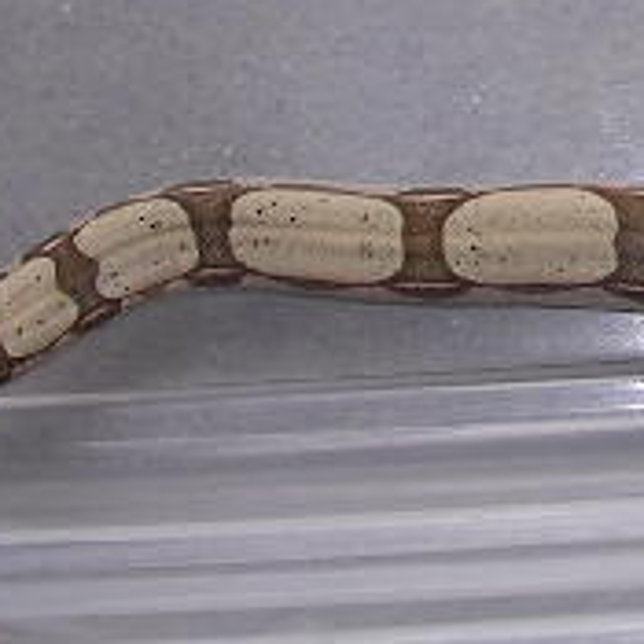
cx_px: 600
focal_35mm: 123
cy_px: -63
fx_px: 2589
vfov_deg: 13.9
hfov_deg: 14.0
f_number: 2.8
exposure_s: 1/30
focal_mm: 5.8
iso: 100
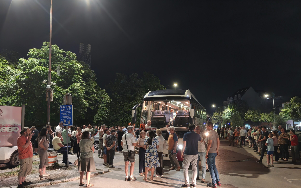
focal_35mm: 25
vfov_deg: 48.9
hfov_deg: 72.6
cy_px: 115
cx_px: 151
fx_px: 205
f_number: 1.7
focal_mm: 5.35
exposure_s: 1/25
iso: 2000
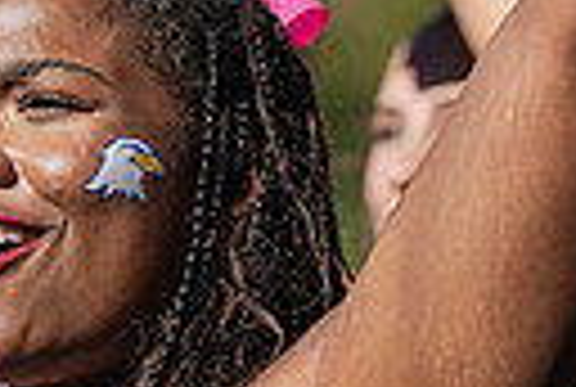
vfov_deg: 3.6
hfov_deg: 5.4
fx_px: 6094
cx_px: -45
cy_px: 349
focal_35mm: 380
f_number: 3.2
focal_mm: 84
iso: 80
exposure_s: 1/1600
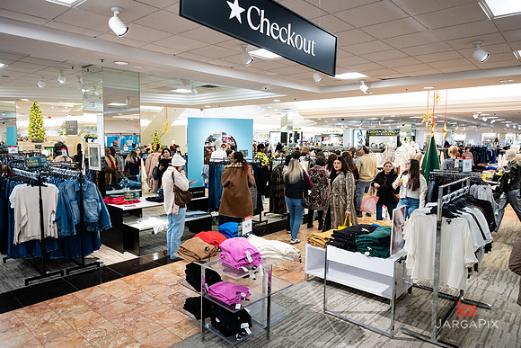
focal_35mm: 24
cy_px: 172
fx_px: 352
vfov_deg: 52.5
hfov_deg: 73.0
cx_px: 257
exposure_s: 1/125
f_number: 3.2
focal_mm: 24
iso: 1000
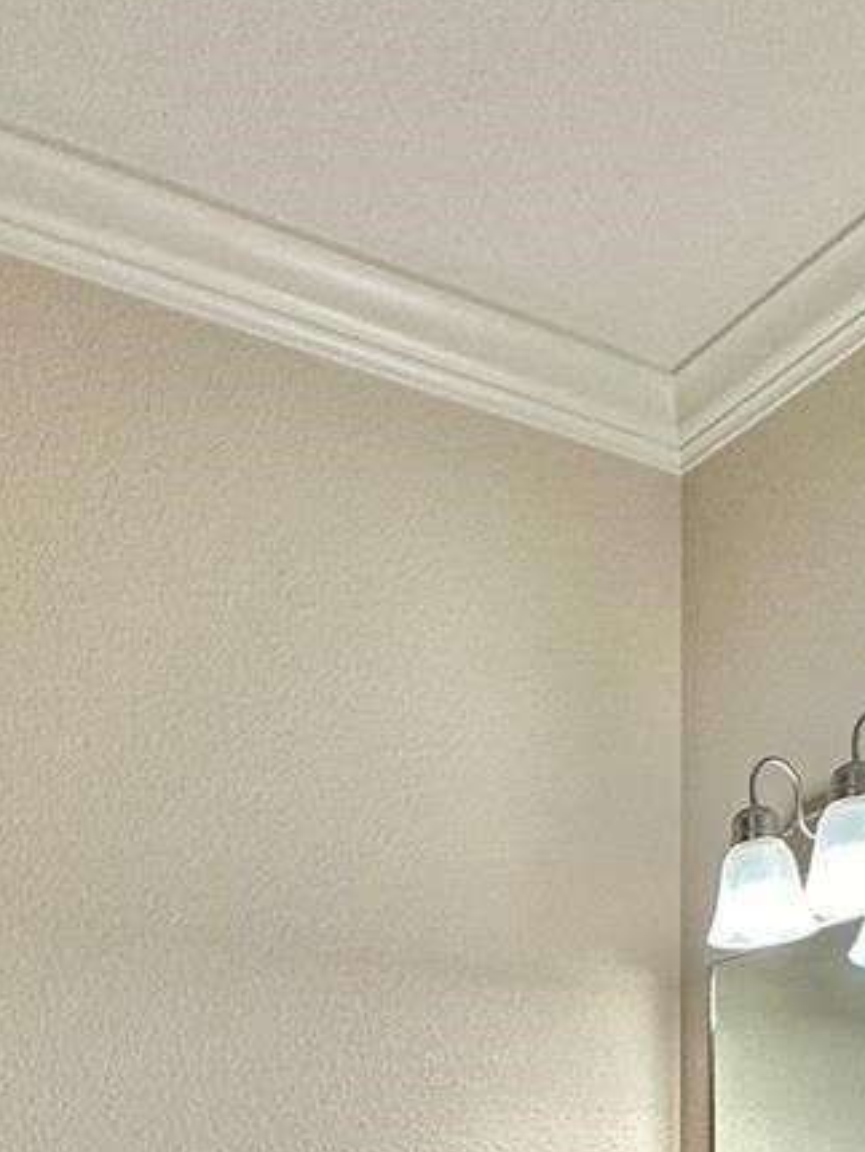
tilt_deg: -8.1
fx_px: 1664
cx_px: 509
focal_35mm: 50
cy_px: 1591
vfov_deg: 28.9
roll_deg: -0.8
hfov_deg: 29.1
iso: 80
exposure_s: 1/120
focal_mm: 2.22
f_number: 2.2
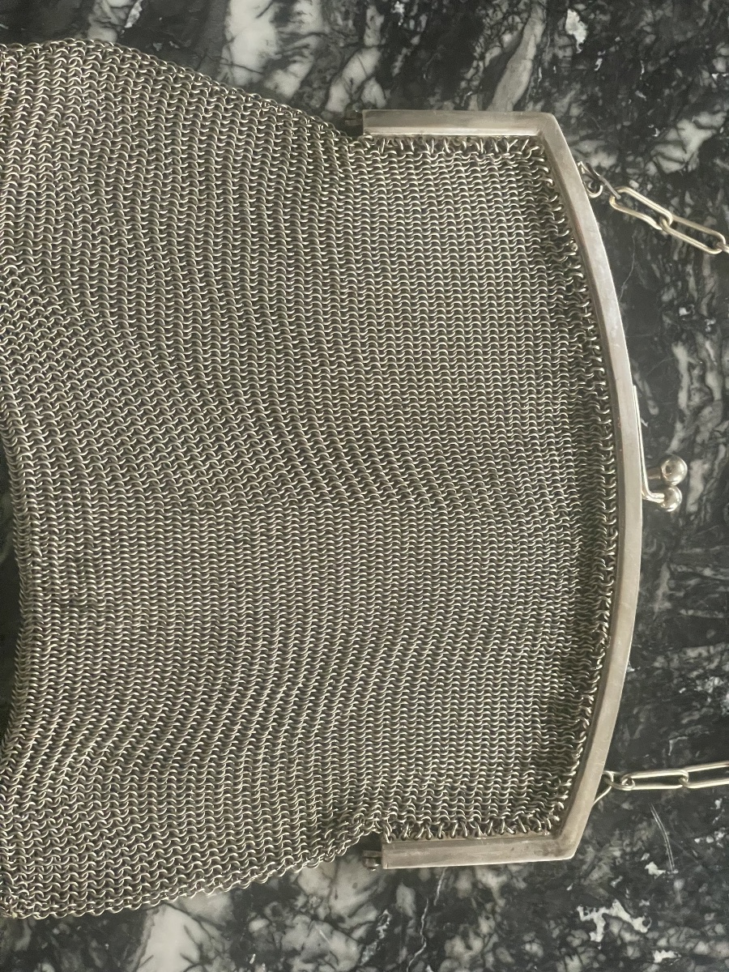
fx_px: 1460
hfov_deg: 28.0
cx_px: 364
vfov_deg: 36.8
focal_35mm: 52
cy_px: 486
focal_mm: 6
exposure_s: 1/60
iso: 640
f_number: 2
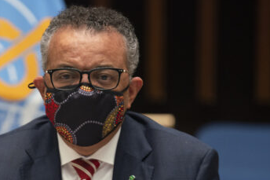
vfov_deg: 3.5
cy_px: 143
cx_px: 20
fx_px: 2916
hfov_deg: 5.3
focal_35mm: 389
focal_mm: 192
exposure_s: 1/80
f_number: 3.2
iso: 1250
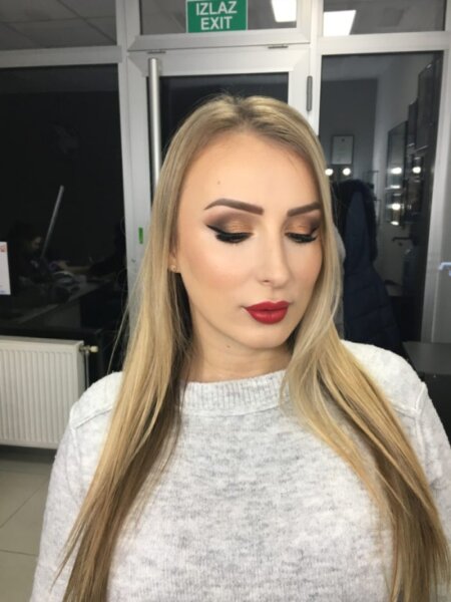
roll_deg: -0.3
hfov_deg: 48.2
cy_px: 301
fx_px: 504
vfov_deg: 61.7
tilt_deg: -11.1
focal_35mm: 29
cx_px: 226
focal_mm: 4.15
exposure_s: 1/33
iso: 50
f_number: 2.2
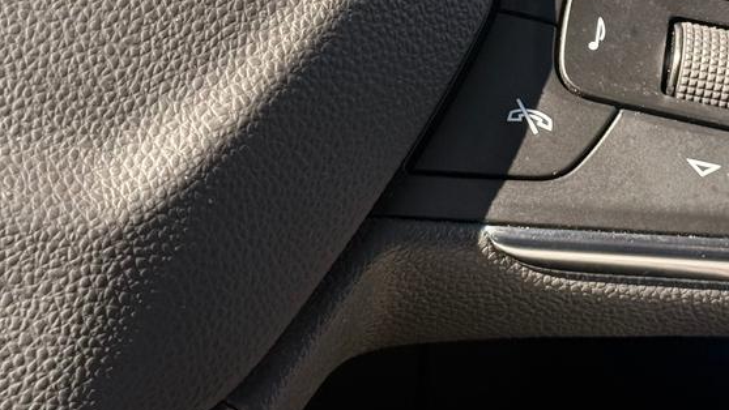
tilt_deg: -10.7
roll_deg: -5.1
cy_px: -63
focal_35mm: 120
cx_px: 583
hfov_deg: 17.7
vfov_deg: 10.0
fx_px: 2320
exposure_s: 1/351
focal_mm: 6.76
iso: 100
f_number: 1.78
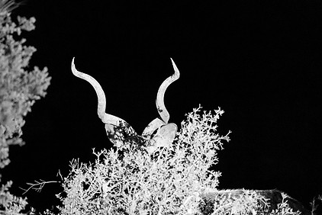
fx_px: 3688
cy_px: 123
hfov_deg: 5.0
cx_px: 140
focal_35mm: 412
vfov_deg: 3.3
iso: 32254
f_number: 2.8
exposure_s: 1/40
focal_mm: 300
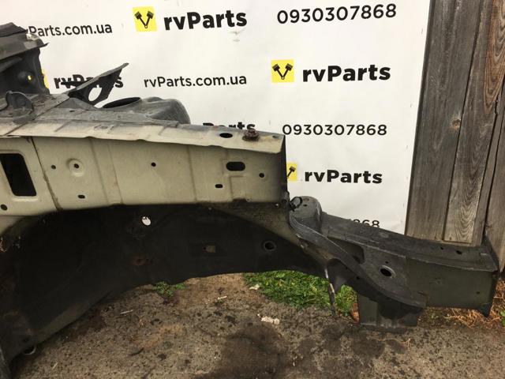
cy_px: 190
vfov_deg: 48.2
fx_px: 423
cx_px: 252
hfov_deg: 61.7
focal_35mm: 29
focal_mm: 4.15
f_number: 2.2
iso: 40
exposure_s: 1/100
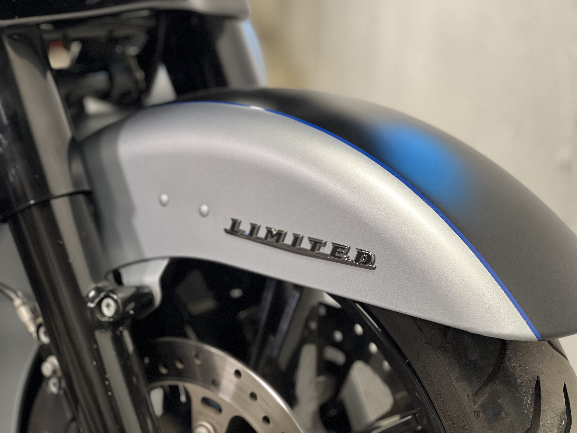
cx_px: 288
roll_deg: -2.8
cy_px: 216
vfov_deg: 19.1
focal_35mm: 77
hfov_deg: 25.3
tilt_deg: -14.2
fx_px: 1283
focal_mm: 9
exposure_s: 1/40
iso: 250
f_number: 2.8
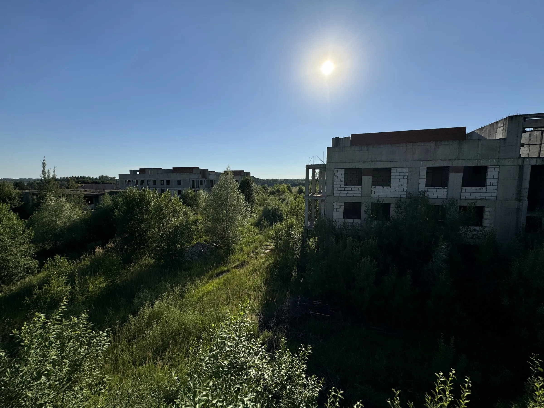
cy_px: 204
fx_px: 220
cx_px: 272
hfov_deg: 102.1
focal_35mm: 14
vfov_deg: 85.7
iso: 50
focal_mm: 2.22
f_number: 2.2
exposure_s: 1/3717
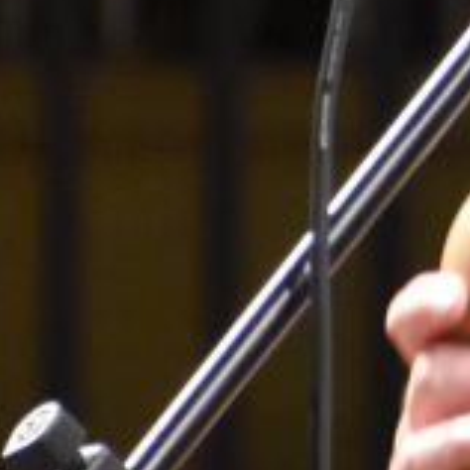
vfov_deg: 1.2
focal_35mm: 1497
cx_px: 1282
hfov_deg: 1.2
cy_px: 31
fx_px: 23003
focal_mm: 145
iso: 4000
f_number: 4.8
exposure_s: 1/125
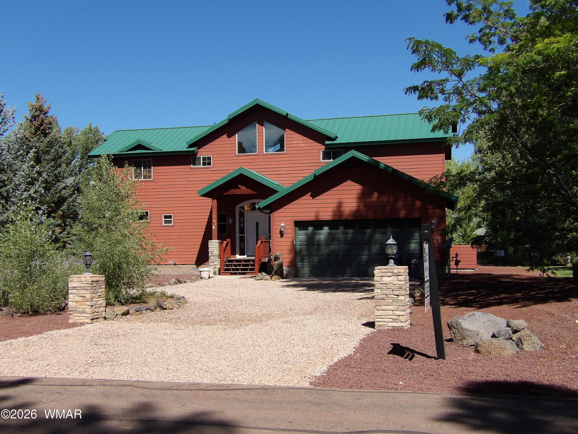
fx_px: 651
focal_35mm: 39
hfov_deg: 47.9
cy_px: 217
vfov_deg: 36.8
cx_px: 289
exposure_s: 1/693
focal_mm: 7
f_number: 3.7
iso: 100
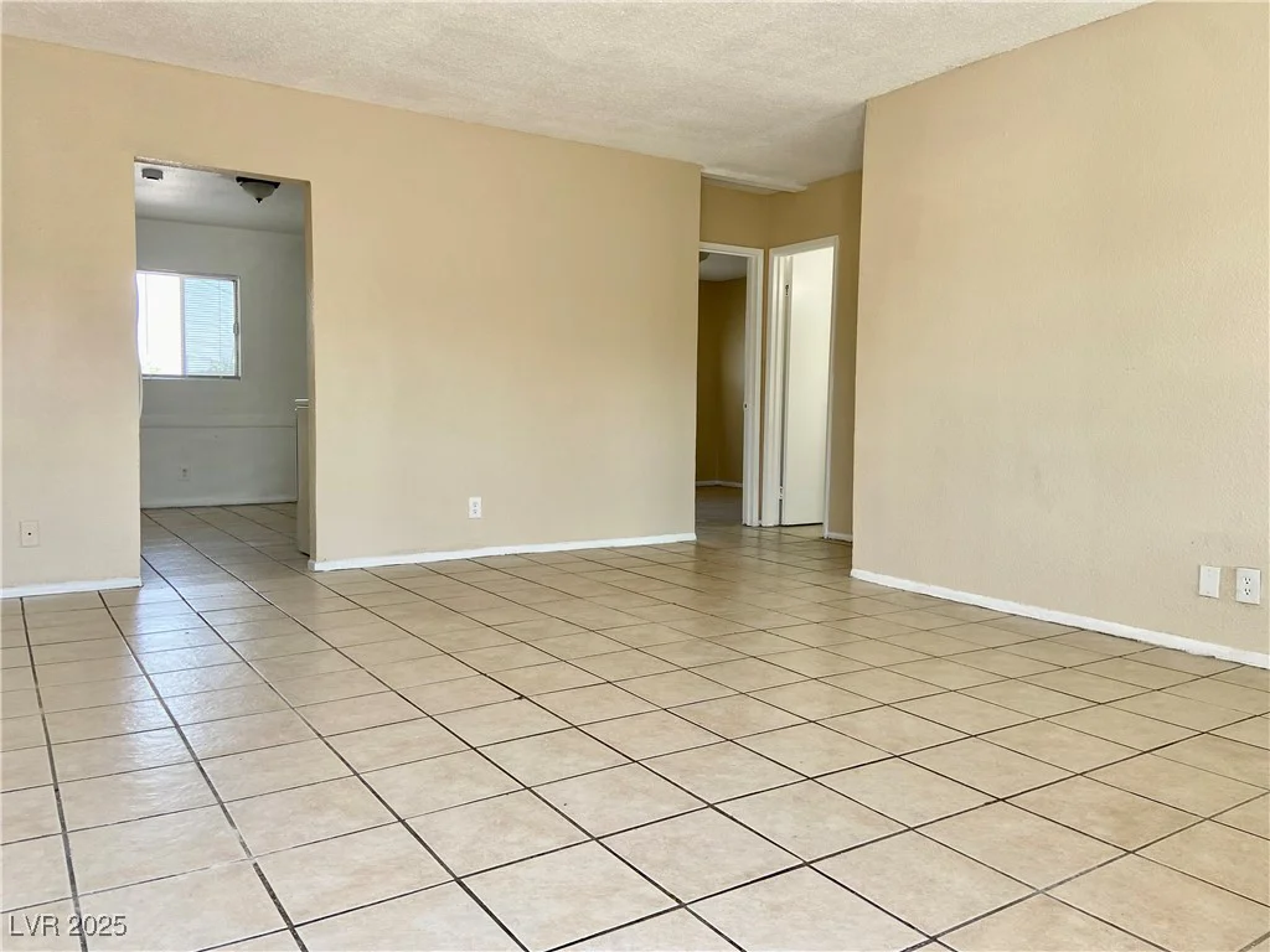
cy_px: 476
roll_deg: -1.1
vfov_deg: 53.1
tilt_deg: -3.2
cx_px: 635
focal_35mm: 26
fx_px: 954
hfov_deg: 67.3
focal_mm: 4.25
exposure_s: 1/122
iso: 64
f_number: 1.8
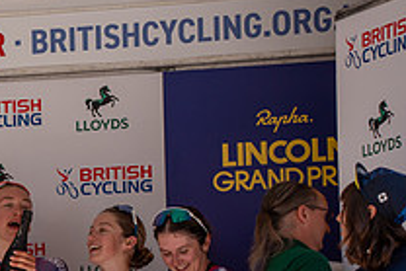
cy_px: 323
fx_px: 2167
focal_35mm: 192
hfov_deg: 10.4
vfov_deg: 7.1
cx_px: -148
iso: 100
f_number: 4
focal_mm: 69
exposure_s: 1/800
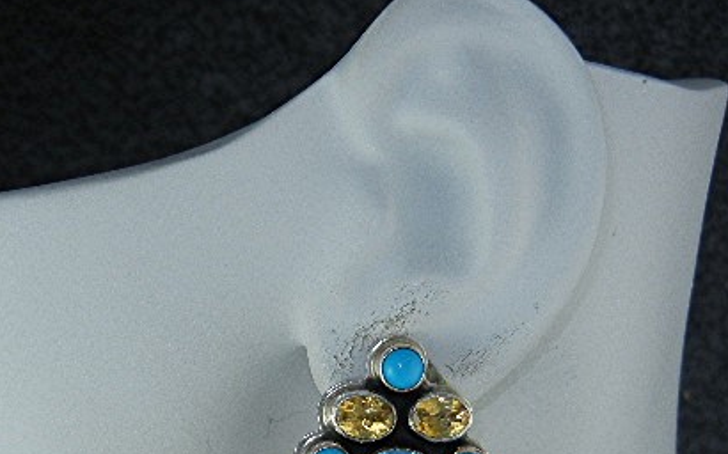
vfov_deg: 15.0
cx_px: 194
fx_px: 1706
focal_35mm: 86
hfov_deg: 23.9
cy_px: 392
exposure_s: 1/32.2
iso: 160
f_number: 3.9
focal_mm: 9.3
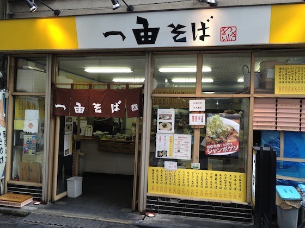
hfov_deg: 52.6
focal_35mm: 35
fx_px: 308
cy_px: 114
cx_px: 152
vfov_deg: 40.7
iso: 80
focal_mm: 4.28
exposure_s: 1/120
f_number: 2.4
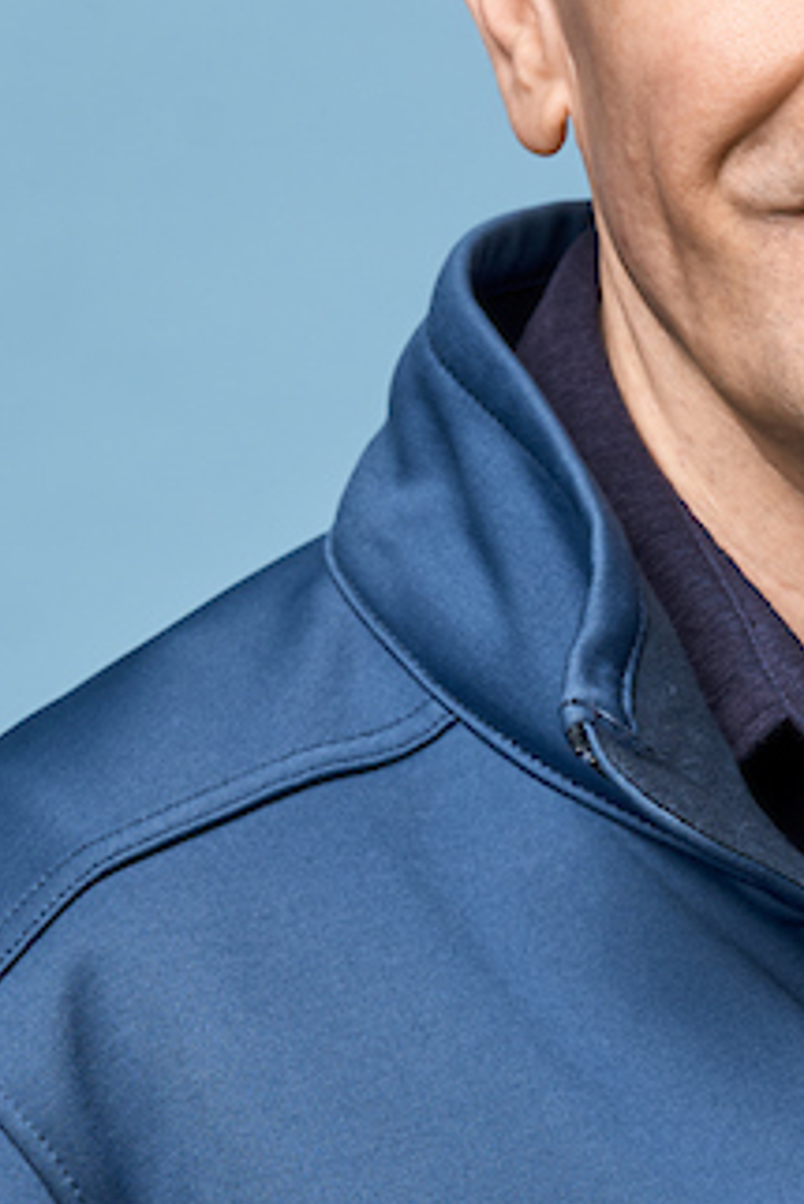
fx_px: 16195
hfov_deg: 2.8
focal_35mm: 484
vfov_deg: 4.3
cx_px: 714
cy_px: 879
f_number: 6.3
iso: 200
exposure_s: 1/200
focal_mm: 130
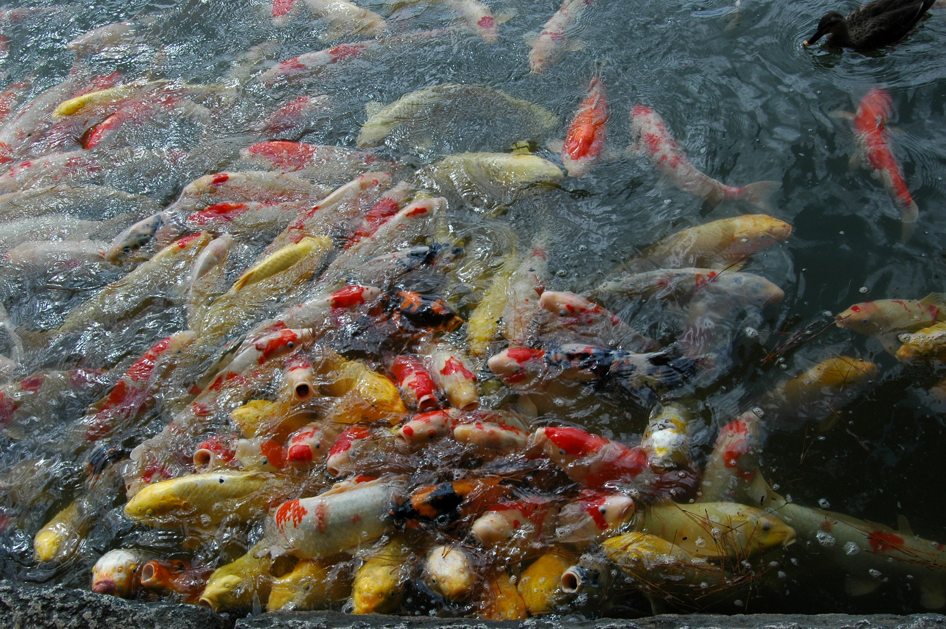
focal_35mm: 39
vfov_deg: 34.1
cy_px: 314
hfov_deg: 49.6
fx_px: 1024
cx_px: 473
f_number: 9.5
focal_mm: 26
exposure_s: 1/250
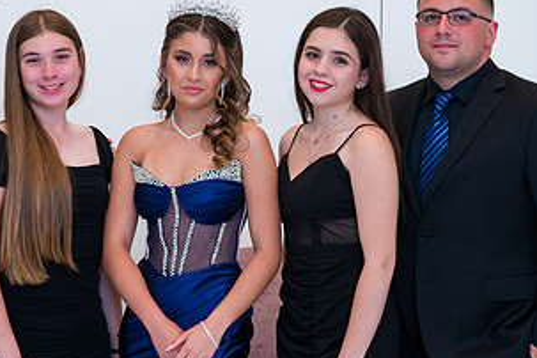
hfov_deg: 21.2
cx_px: 196
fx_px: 1432
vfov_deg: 14.2
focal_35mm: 96
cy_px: 196
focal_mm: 49
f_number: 5.6
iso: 1600
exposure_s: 1/200
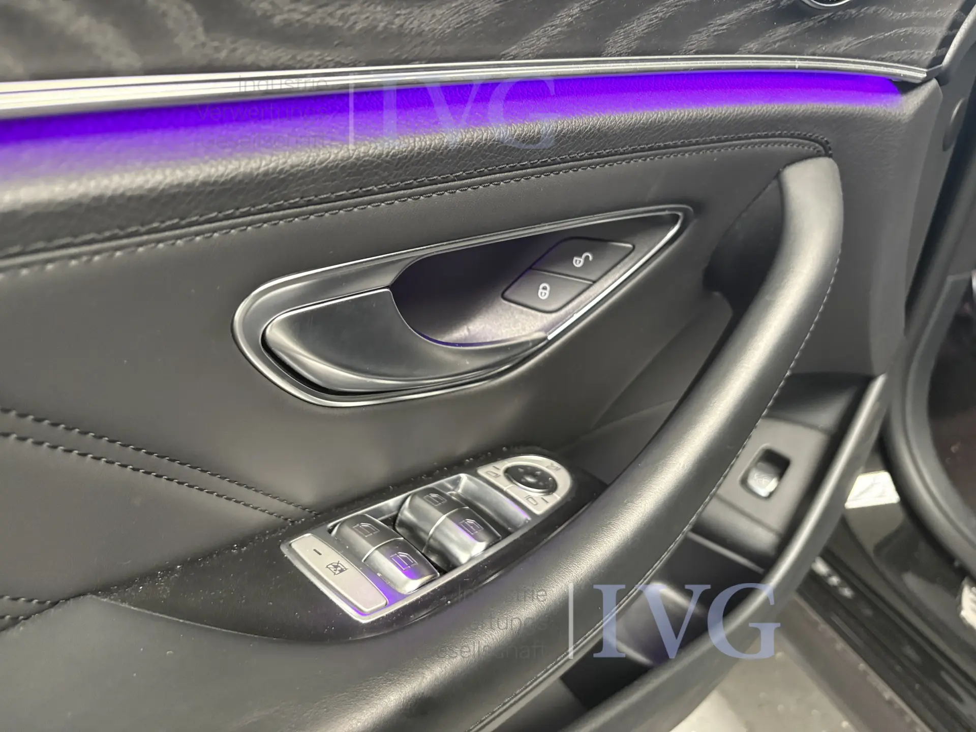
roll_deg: +1.0
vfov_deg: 53.1
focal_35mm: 26
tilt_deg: -31.7
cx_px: 488
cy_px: 366
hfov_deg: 67.3
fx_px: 733
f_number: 1.6
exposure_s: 1/46
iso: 500
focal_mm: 5.96
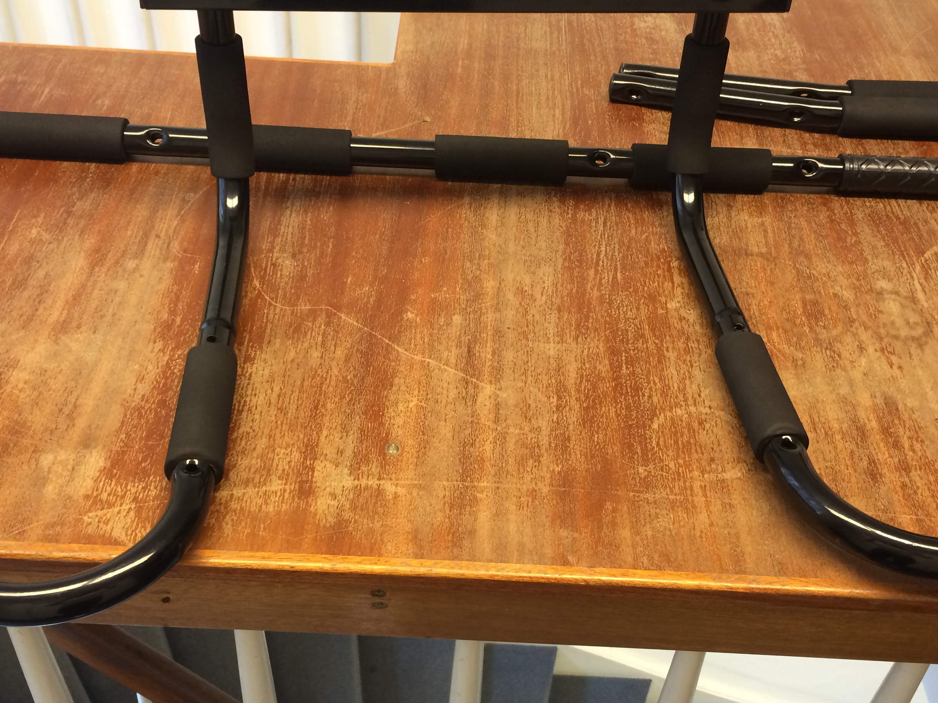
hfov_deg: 47.9
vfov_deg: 36.7
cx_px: 475
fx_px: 1057
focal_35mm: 39
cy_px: 409
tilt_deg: -42.8
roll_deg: -5.0
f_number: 2.2
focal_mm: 4.15
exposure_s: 1/33
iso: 125
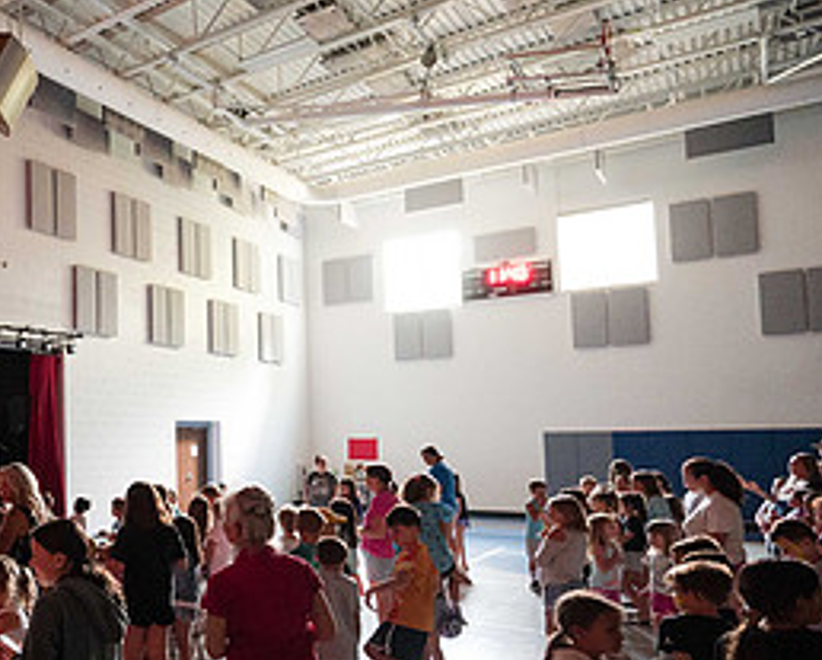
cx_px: -27
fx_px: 804
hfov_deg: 44.6
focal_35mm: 33
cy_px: 389
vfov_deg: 44.4
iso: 5600
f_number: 4
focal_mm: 15
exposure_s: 1/60
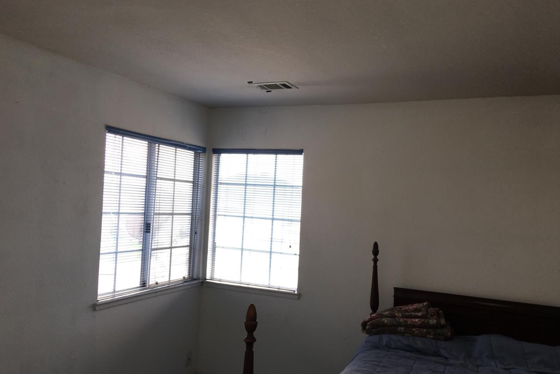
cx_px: 277
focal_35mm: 31
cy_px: 203
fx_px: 482
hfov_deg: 60.3
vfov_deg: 42.3
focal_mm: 4.15
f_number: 2.2
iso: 25
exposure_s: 1/30
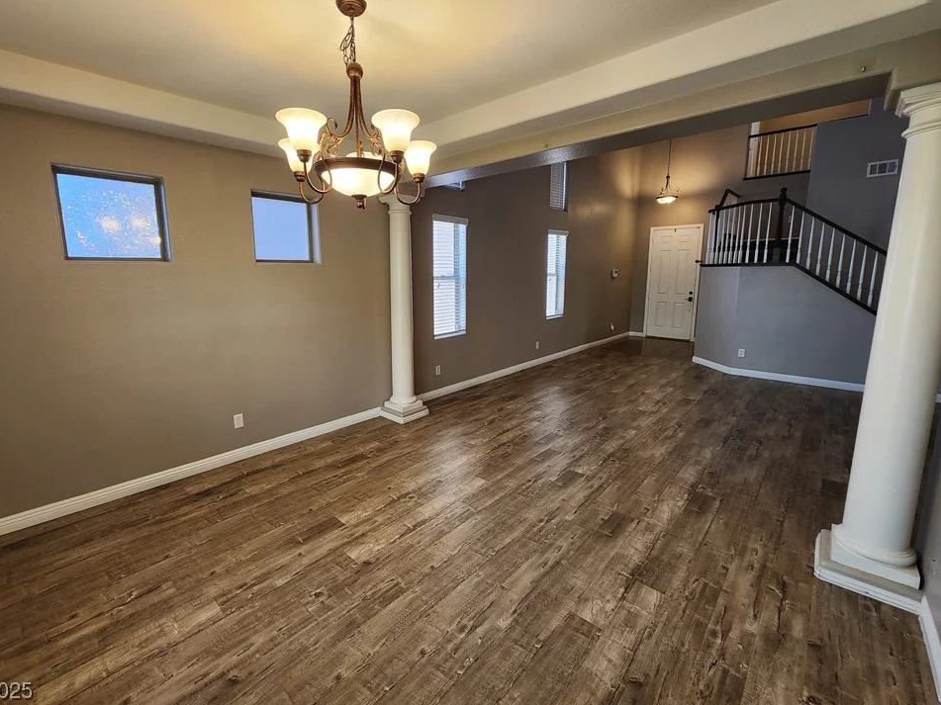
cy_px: 333
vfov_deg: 85.6
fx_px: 381
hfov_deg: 101.9
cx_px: 439
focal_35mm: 14
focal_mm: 2.2
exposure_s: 1/60
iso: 200
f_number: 2.2
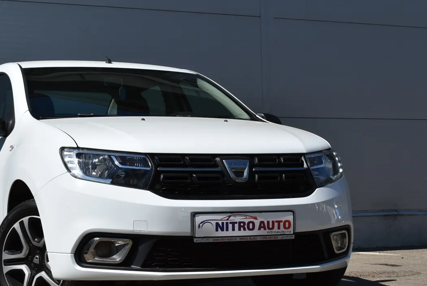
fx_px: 985
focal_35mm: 83
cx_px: 204
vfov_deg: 16.5
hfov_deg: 24.4
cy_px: 155
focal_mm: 36
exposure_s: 1/400
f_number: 10
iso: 100
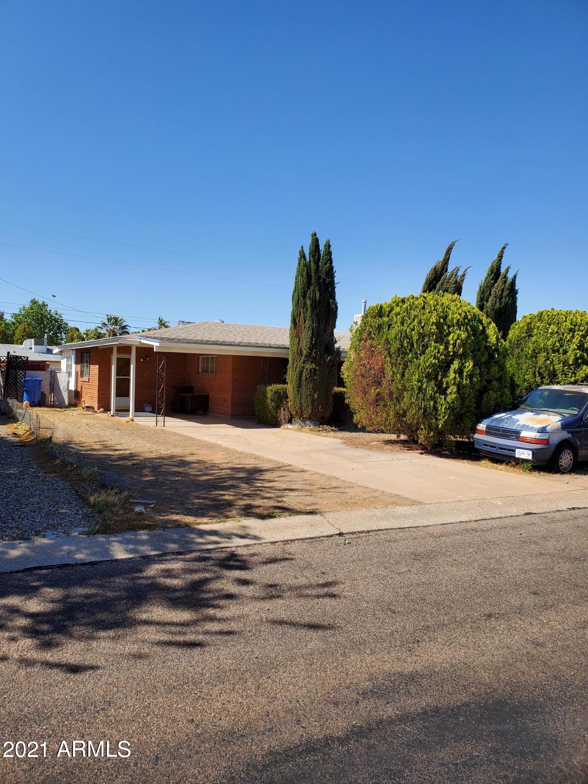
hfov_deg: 53.1
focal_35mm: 26
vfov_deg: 67.3
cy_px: 392
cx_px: 294
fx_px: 589
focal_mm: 4.3
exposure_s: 1/1504
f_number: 2.4
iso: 50
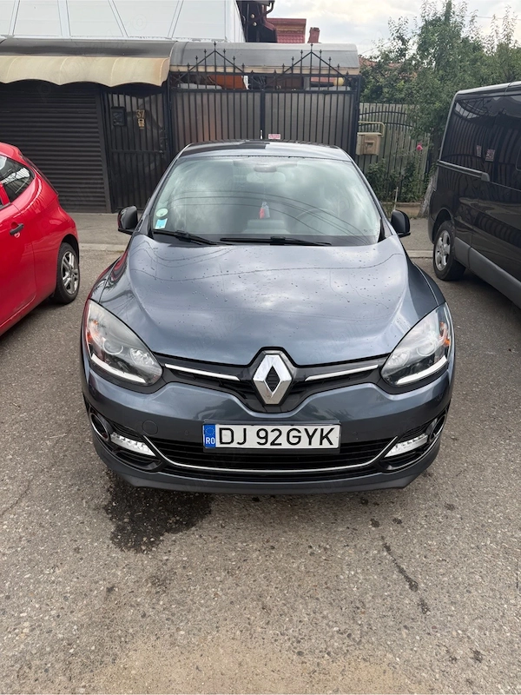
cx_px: 260
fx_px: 482
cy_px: 348
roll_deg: -1.9
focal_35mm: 24
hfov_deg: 56.8
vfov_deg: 71.6
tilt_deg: -23.4
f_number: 1.78
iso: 80
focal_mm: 6.76
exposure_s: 1/1230
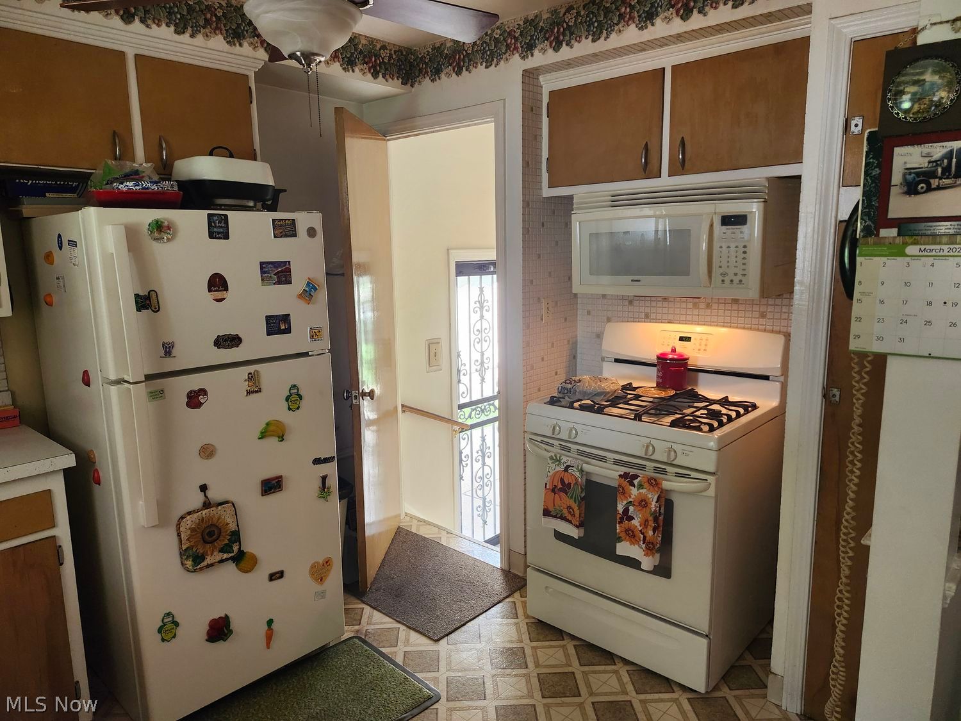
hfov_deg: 73.9
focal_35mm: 23
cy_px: 360
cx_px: 480
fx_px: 639
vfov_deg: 58.9
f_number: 1.8
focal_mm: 5.54
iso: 320
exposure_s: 1/120
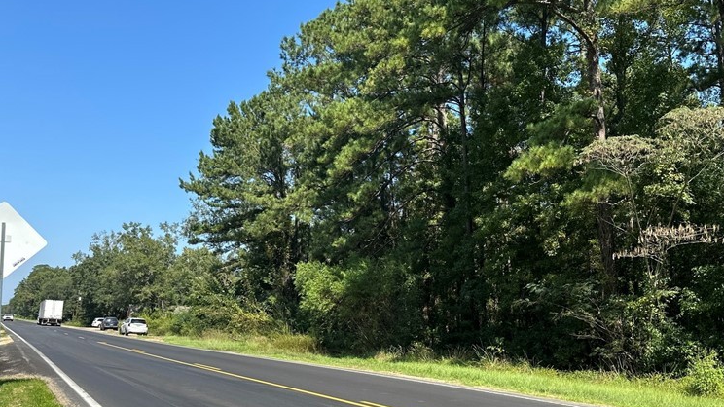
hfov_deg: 54.9
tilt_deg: +3.4
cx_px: 434
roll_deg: -0.8
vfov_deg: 32.5
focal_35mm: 36
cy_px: 275
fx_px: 691
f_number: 1.78
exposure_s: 1/2028
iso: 80
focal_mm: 6.86
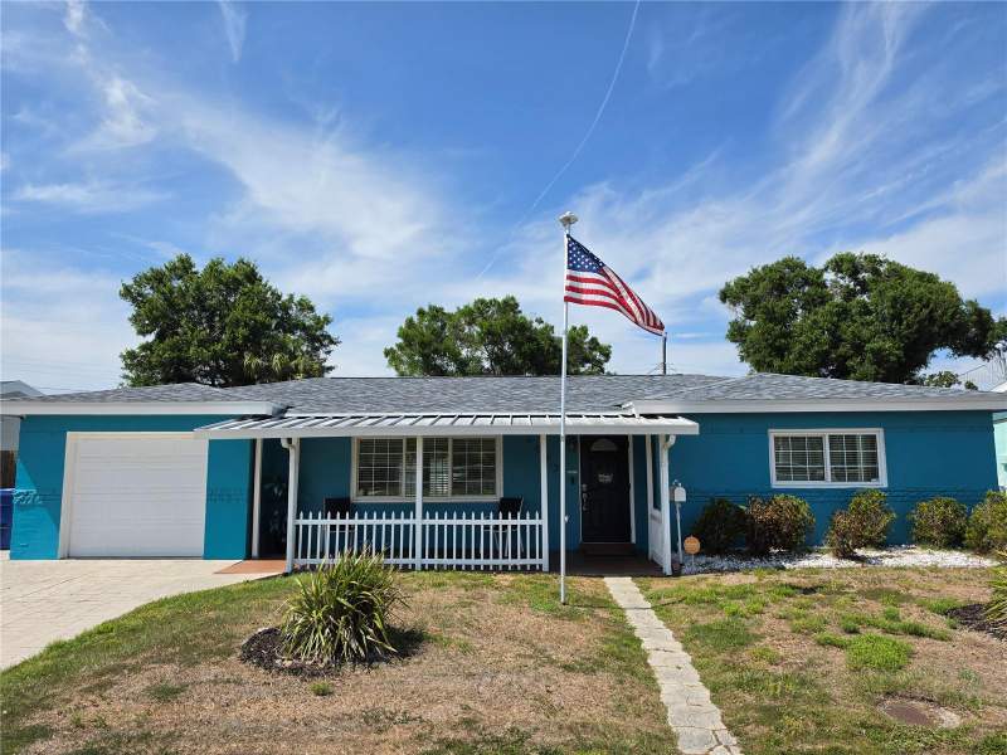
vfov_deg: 58.9
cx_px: 504
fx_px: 669
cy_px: 378
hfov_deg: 73.9
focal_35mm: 23
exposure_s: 1/7939
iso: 50
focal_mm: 6.5
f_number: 1.4
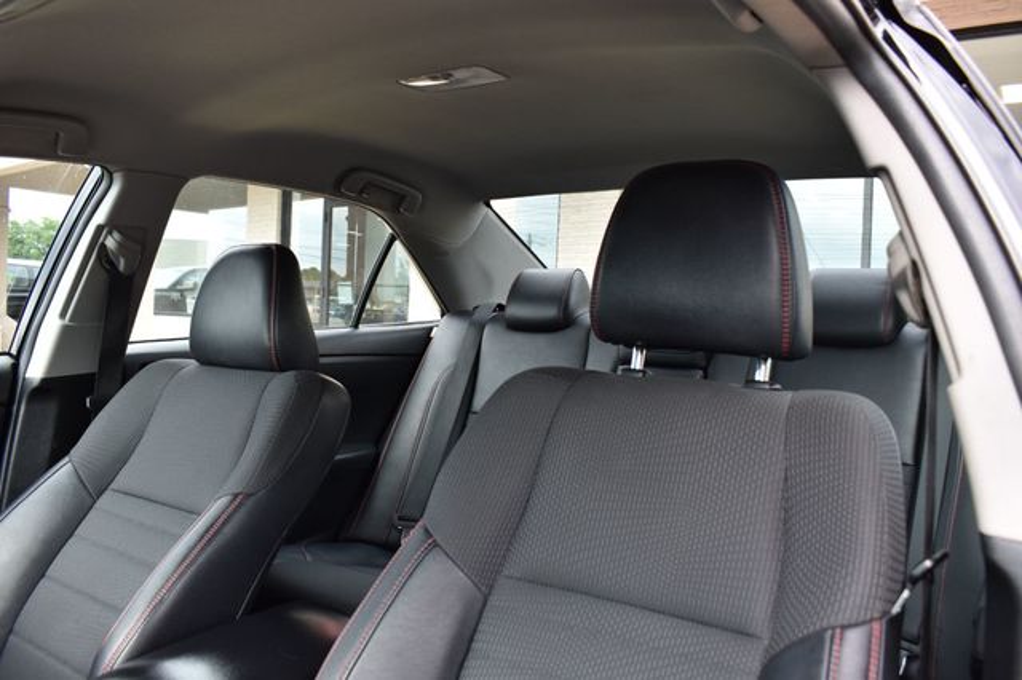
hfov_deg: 67.4
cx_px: 511
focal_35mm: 27
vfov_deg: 47.9
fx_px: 766
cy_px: 340
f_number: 5.6
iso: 320
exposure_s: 1/125
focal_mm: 18
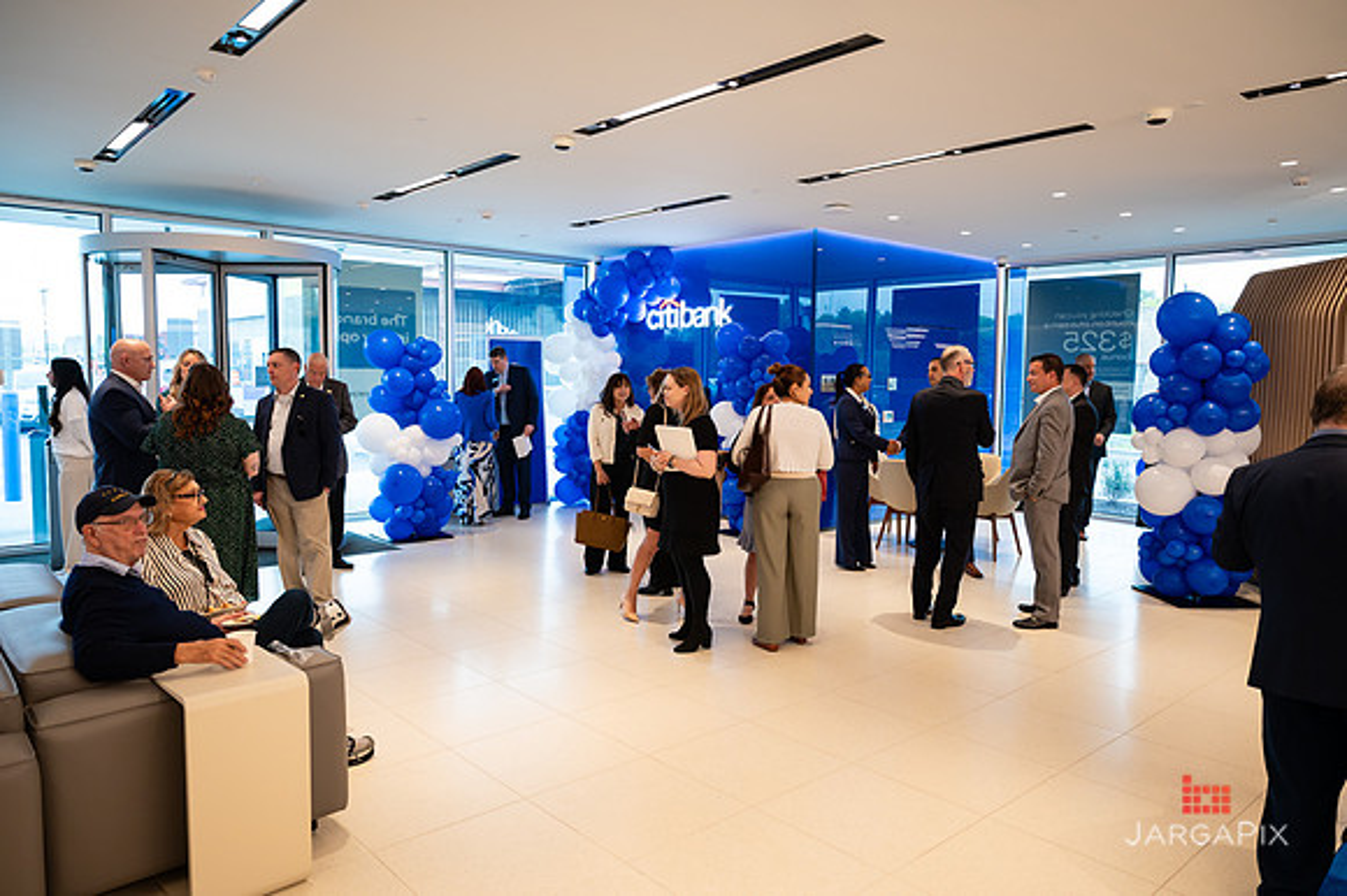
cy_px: 448
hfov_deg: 73.5
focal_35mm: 24
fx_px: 901
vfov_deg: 52.9
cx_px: 674
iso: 640
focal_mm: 24
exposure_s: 1/200
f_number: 3.2
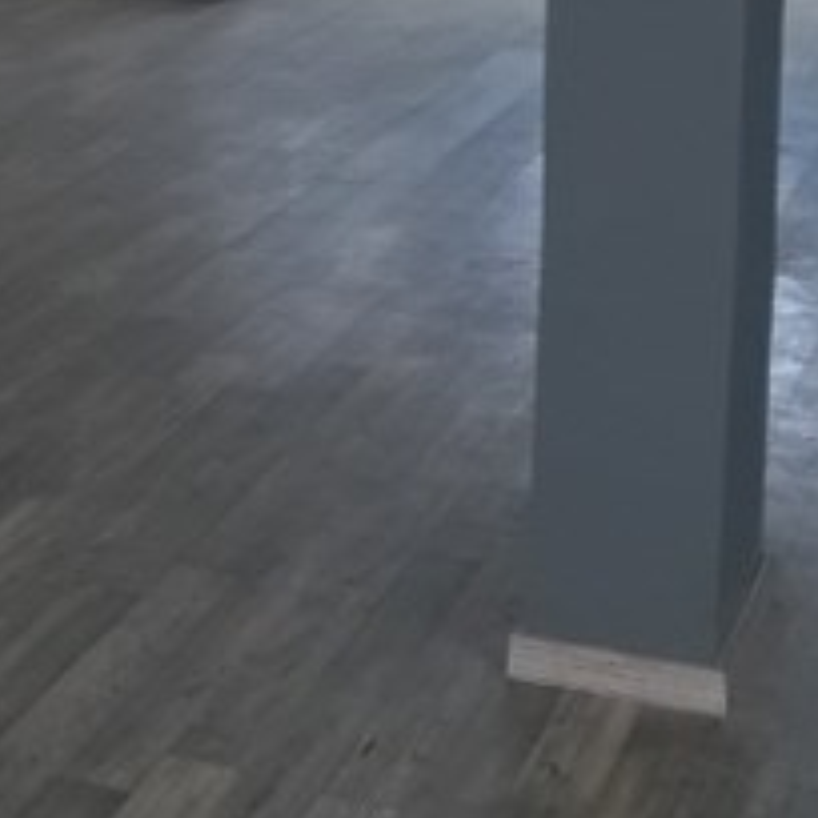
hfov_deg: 17.0
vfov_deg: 16.8
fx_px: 2593
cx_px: -225
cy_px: -281
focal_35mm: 97
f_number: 1.9
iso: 50
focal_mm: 3.7
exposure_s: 1/50
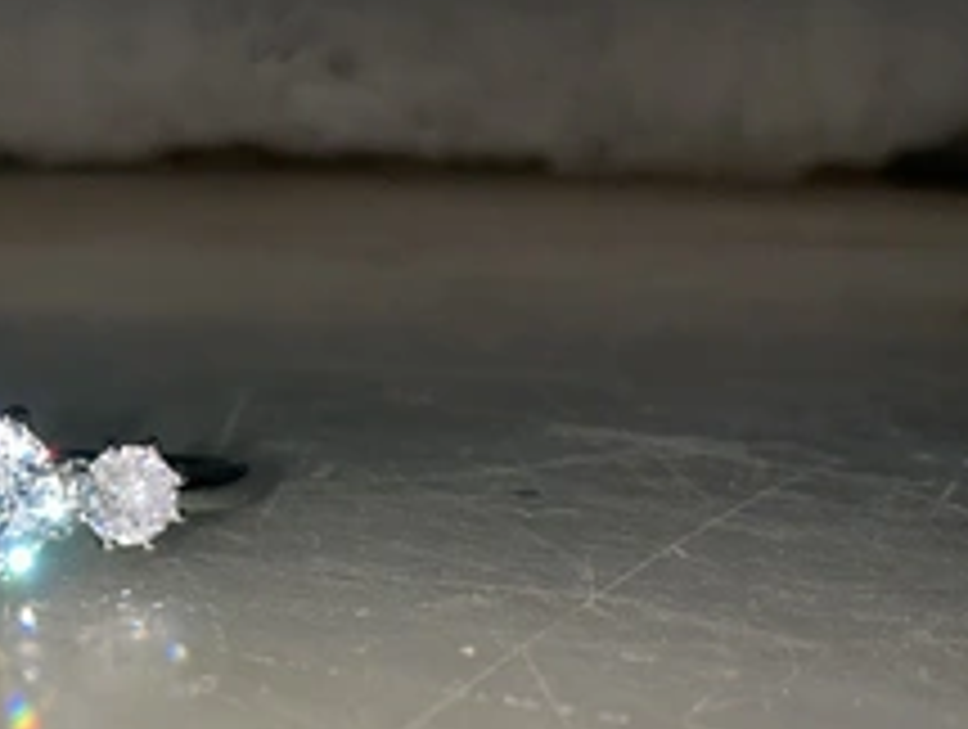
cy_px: 594
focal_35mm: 52
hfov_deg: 34.7
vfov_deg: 27.5
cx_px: 95
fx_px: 1457
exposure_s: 1/606
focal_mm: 3
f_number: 1.8
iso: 16
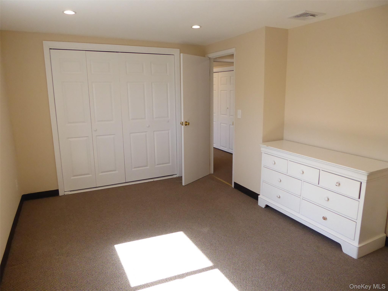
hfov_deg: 69.4
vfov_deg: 54.9
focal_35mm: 25
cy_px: 146
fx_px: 280
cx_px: 194
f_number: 3.3
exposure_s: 1/250
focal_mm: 4.3
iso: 640
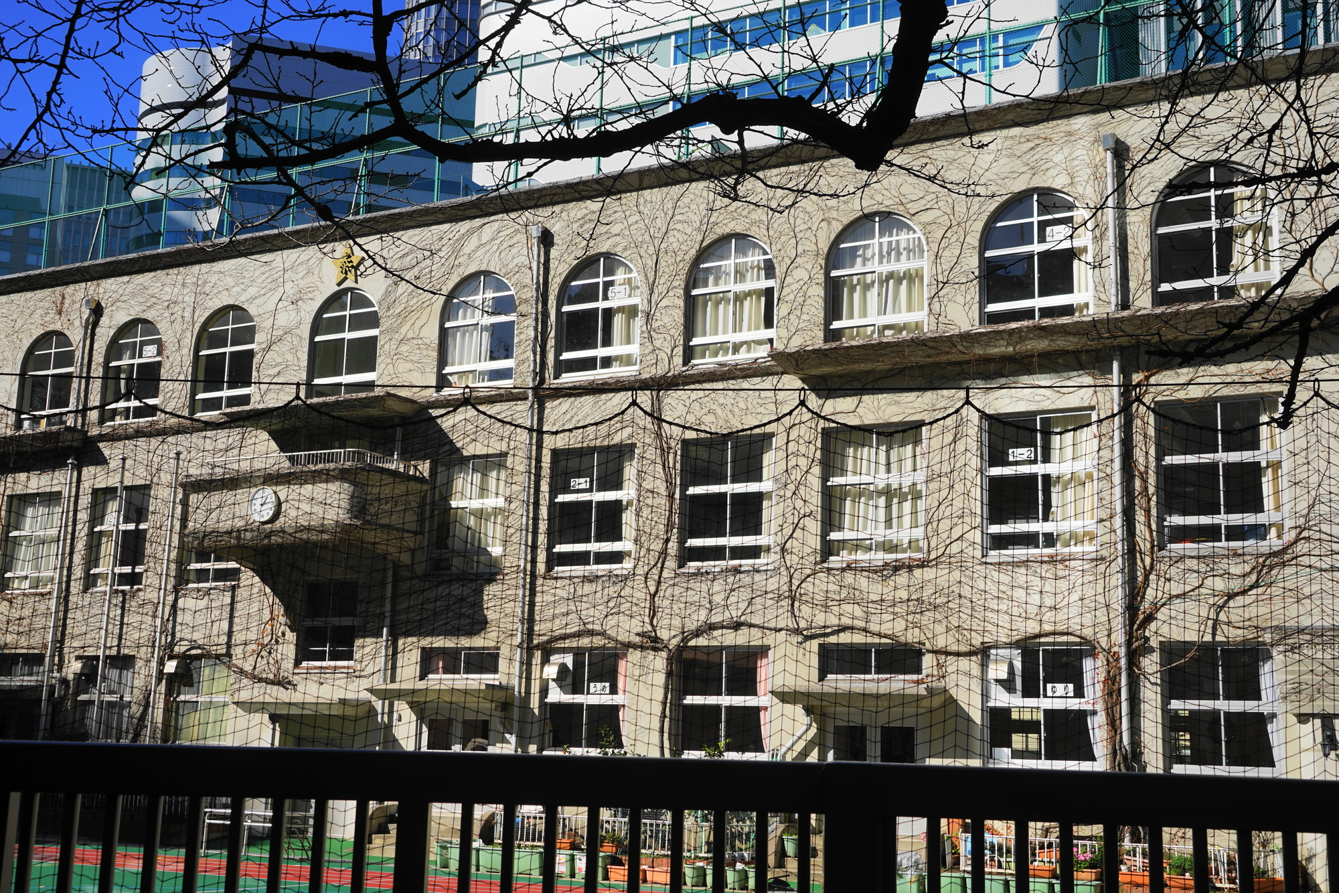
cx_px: 670
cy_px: 446
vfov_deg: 32.6
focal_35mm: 41
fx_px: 1525
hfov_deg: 47.4
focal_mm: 41
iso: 100
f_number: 11
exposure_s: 1/250
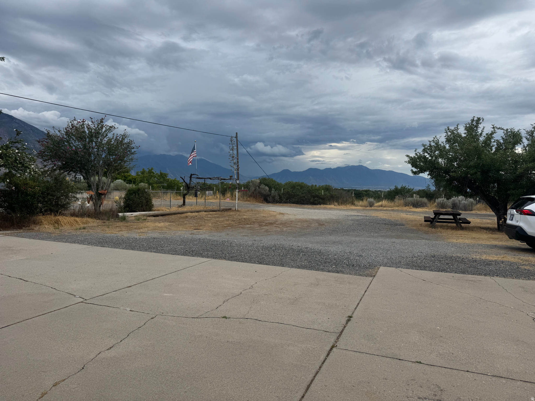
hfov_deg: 71.6
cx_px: 268
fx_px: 371
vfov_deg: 56.8
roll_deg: -1.6
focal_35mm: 24
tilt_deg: -2.3
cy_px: 200
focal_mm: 6.76
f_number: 1.78
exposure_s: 1/5348
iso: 80
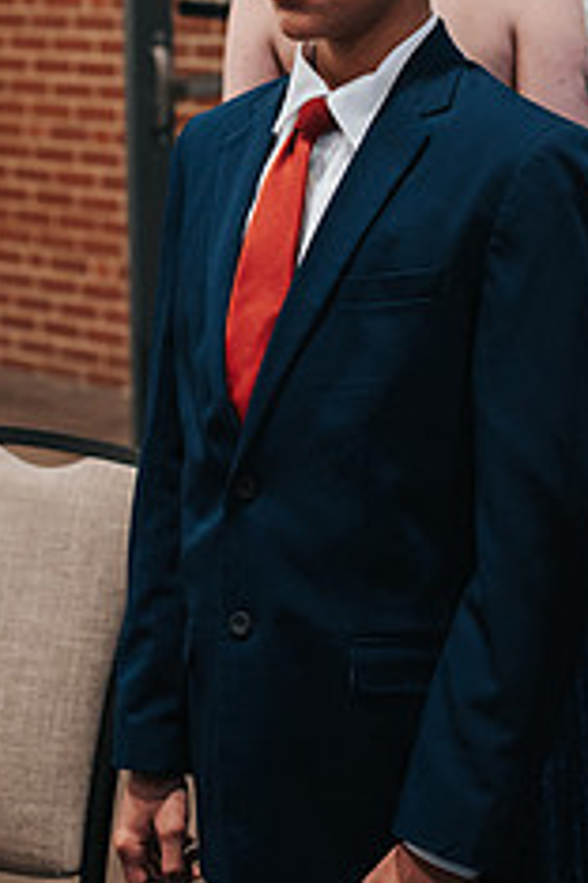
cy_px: 79
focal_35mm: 96
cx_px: 302
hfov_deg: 14.3
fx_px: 2352
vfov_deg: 20.8
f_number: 3.2
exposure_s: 1/320
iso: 1000
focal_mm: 50
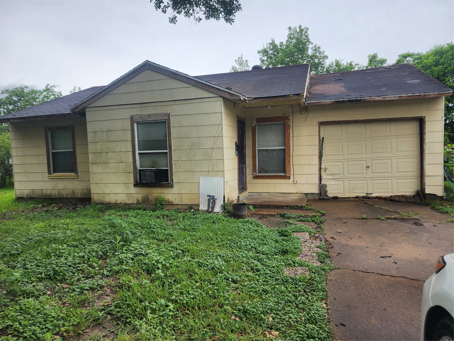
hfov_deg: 73.9
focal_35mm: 23
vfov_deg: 58.9
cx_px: 227
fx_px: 302
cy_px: 170
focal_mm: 6.4
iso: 12
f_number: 1.8
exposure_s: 1/841
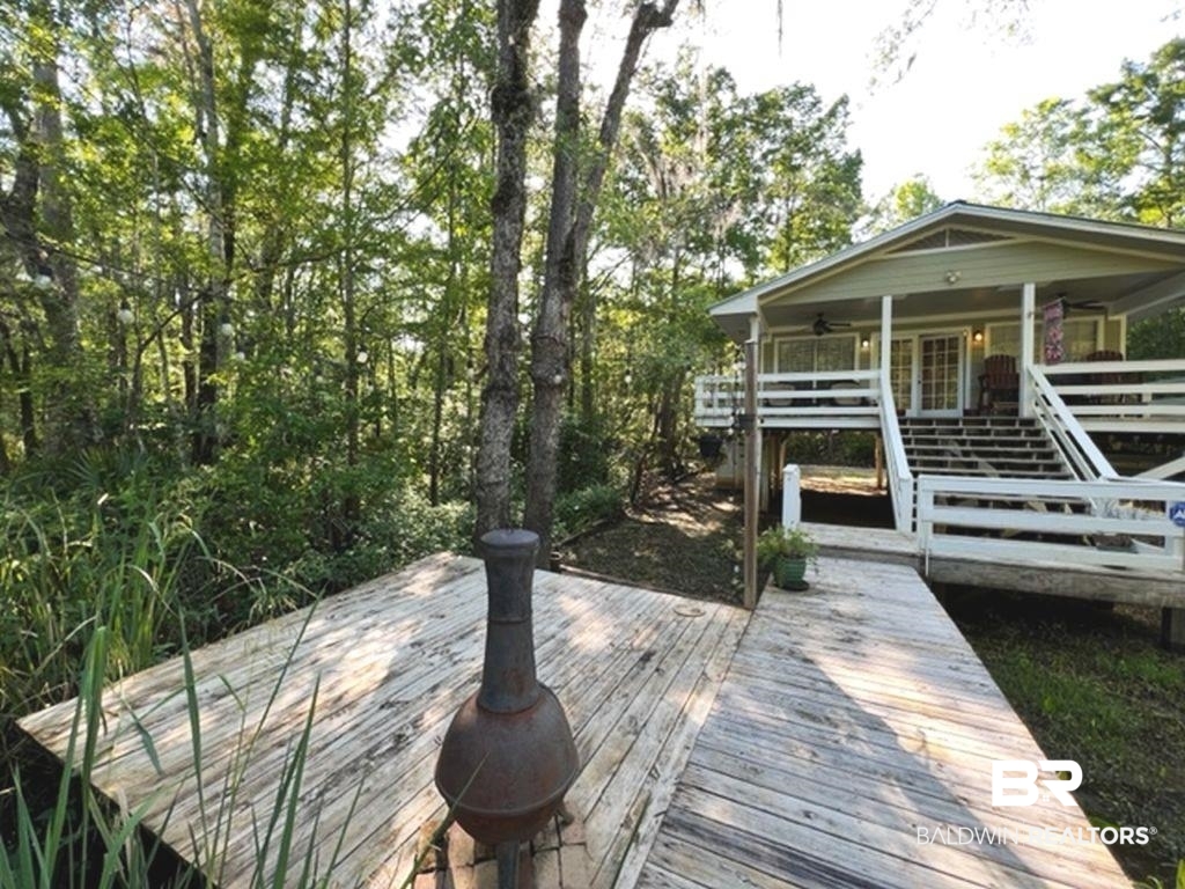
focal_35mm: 13
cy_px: 444
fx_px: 445
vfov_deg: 89.9
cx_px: 592
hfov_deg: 106.2
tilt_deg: -1.5
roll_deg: -1.3
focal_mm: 1.57
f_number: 1.8
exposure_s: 1/104
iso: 32
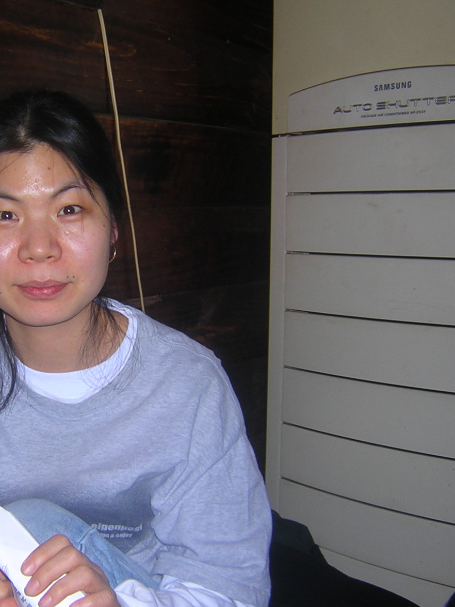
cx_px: 79
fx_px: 859
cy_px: 304
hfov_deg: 28.9
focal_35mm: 49
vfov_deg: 38.9
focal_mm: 4.7
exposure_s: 1/60.1
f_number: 2.6
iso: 100
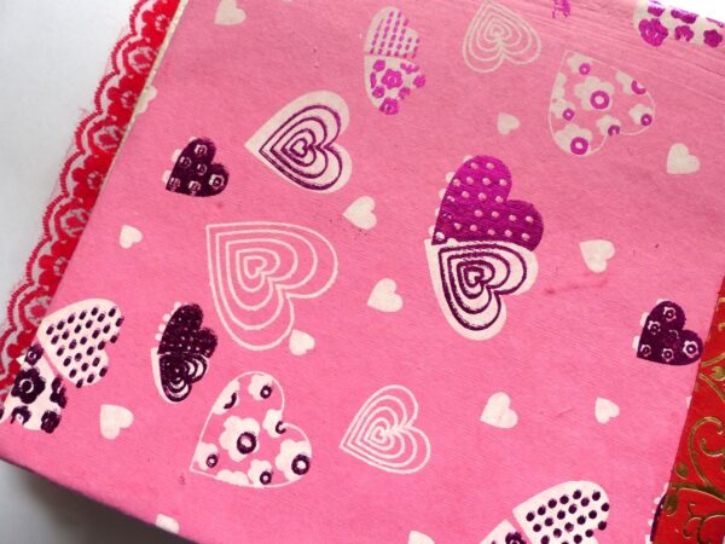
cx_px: 362
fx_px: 524
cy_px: 272
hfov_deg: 69.4
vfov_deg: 54.9
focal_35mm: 25
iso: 100
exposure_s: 1/125
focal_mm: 4.5
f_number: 3.2
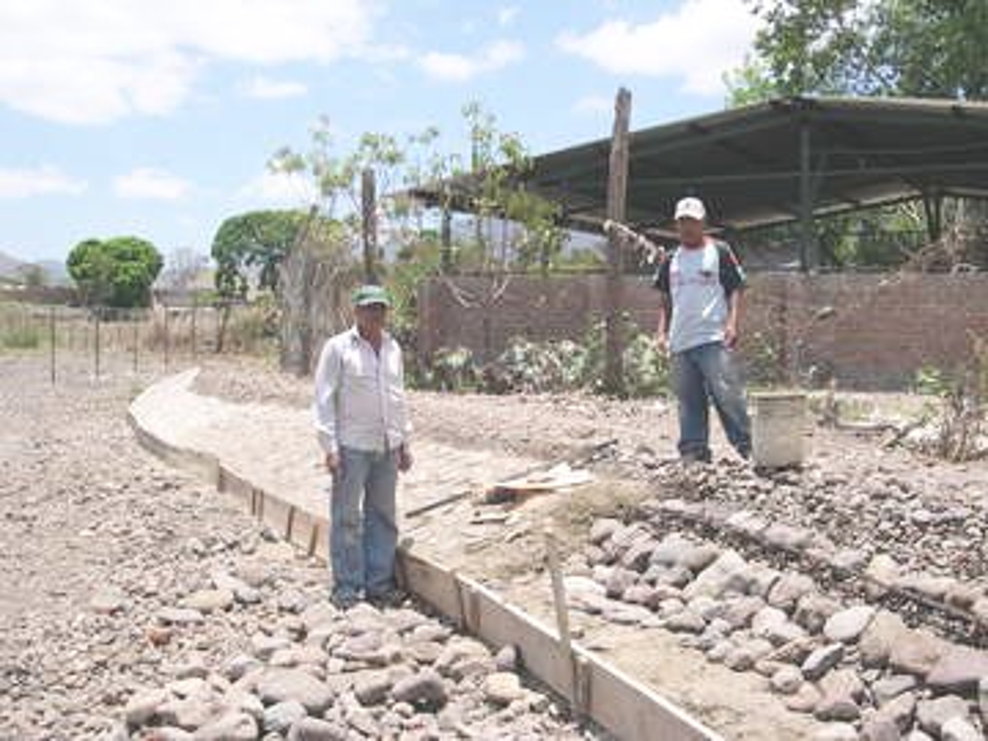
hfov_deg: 49.0
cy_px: 370
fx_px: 1085
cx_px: 494
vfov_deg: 37.7
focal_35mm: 38
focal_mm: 8
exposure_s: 1/169
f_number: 7.6
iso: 100
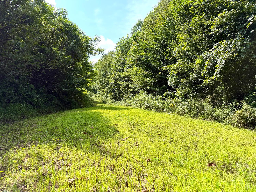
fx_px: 177
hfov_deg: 71.6
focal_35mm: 24
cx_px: 128
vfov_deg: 56.8
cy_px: 96
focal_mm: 6.76
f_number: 1.78
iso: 80
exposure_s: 1/2110
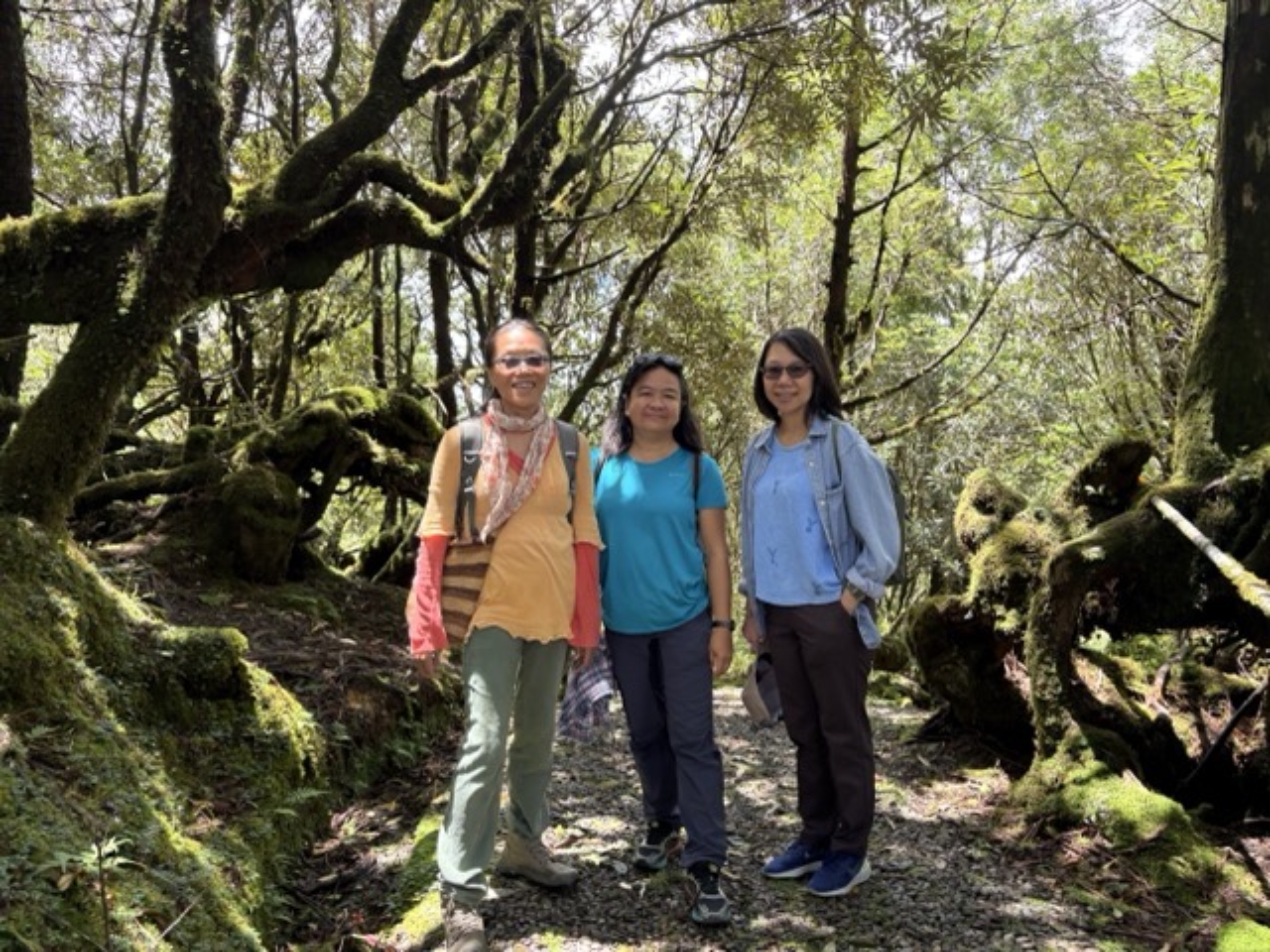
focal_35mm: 26
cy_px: 476
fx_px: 954
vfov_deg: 53.1
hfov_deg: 67.3
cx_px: 635
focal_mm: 5.96
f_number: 1.6
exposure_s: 1/122
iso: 32
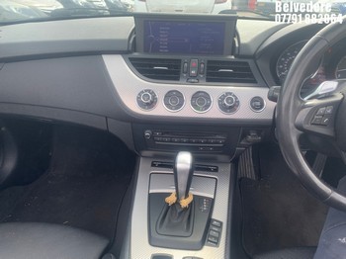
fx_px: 260
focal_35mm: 26
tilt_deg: -23.1
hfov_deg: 67.3
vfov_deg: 53.0
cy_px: 130
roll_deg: -0.3
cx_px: 173
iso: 25
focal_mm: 4.25
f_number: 1.8
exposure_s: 1/211
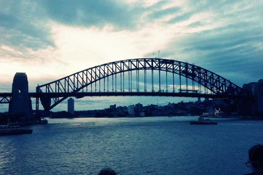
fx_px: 292
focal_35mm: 40
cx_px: 132
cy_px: 88
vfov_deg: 33.4
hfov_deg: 48.5
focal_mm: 26
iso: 8000
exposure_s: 1/250
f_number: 16
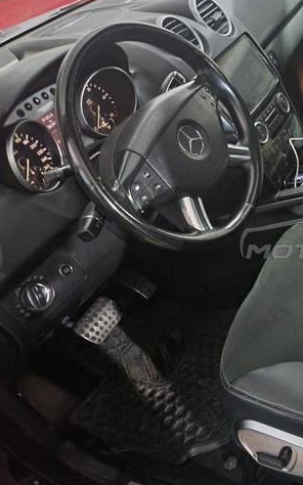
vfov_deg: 55.3
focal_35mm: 35
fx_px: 463
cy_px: 238
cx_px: 330
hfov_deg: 32.2
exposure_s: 1/8
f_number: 1.8
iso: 2000
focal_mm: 5
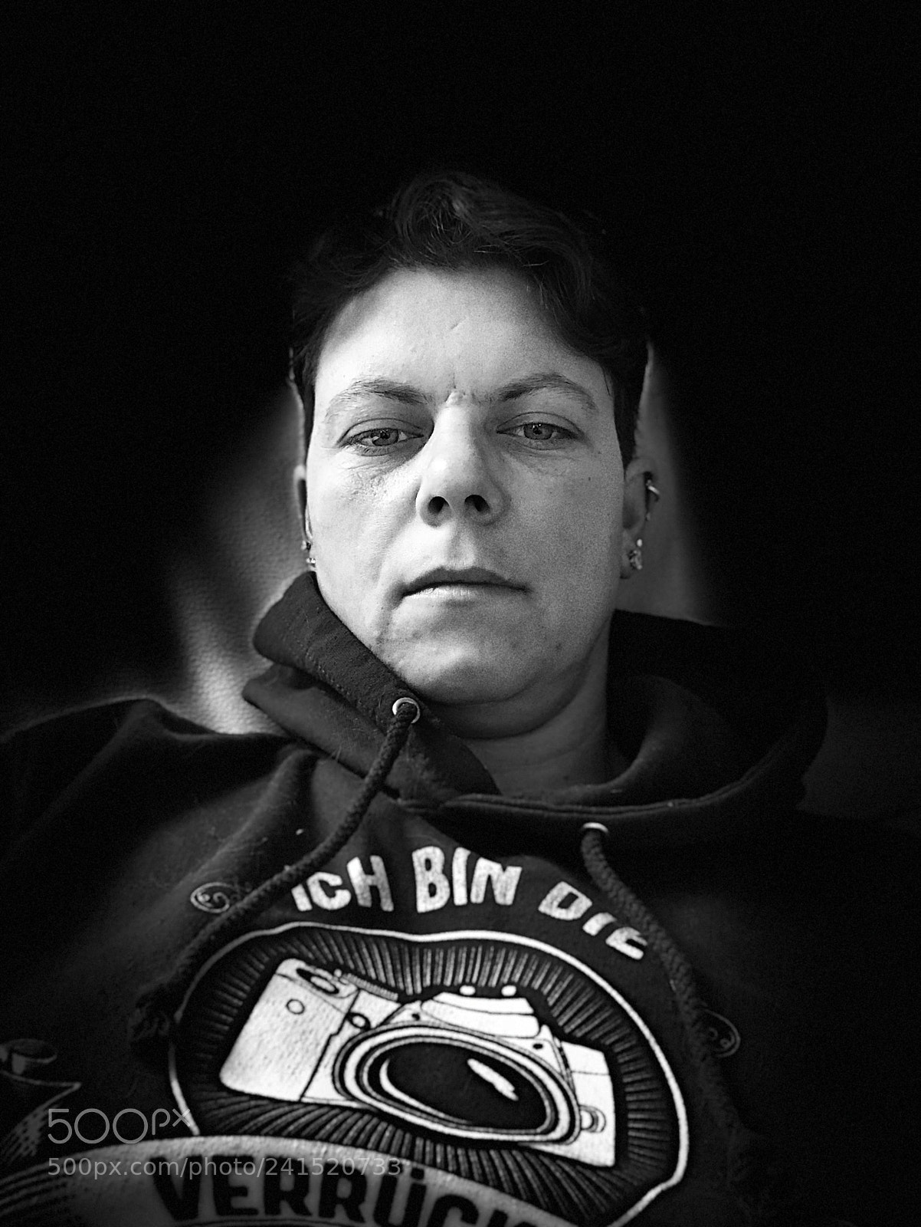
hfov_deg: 44.2
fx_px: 1134
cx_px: 460
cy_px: 614
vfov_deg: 56.8
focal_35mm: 32
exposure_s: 1/33
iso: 160
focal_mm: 2.87
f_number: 2.2
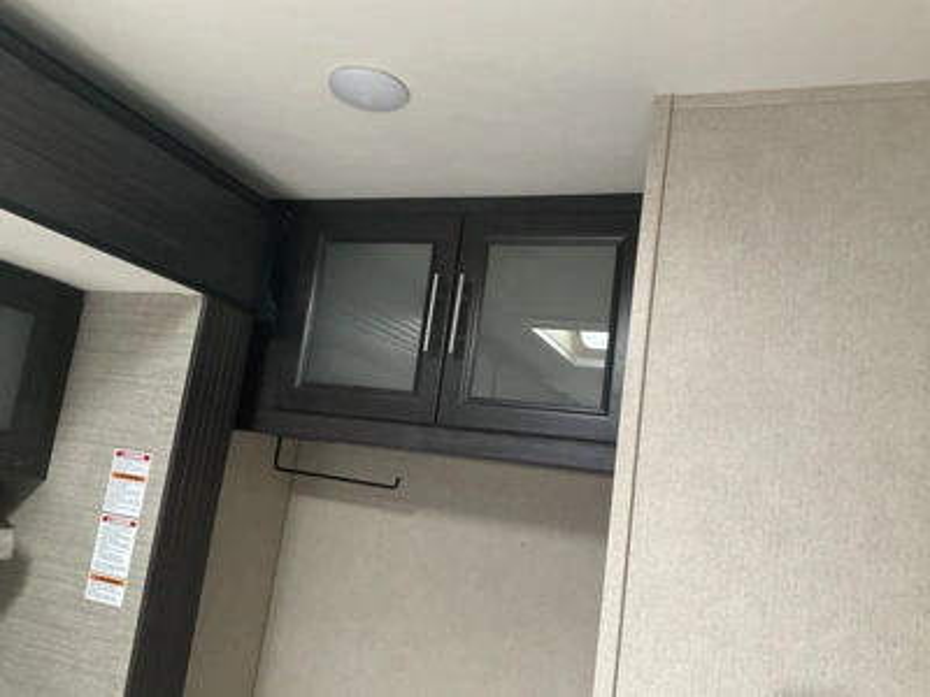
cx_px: 465
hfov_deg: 61.7
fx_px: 779
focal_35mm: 29
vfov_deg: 48.2
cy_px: 348
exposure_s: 1/60
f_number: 1.8
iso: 160
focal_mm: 3
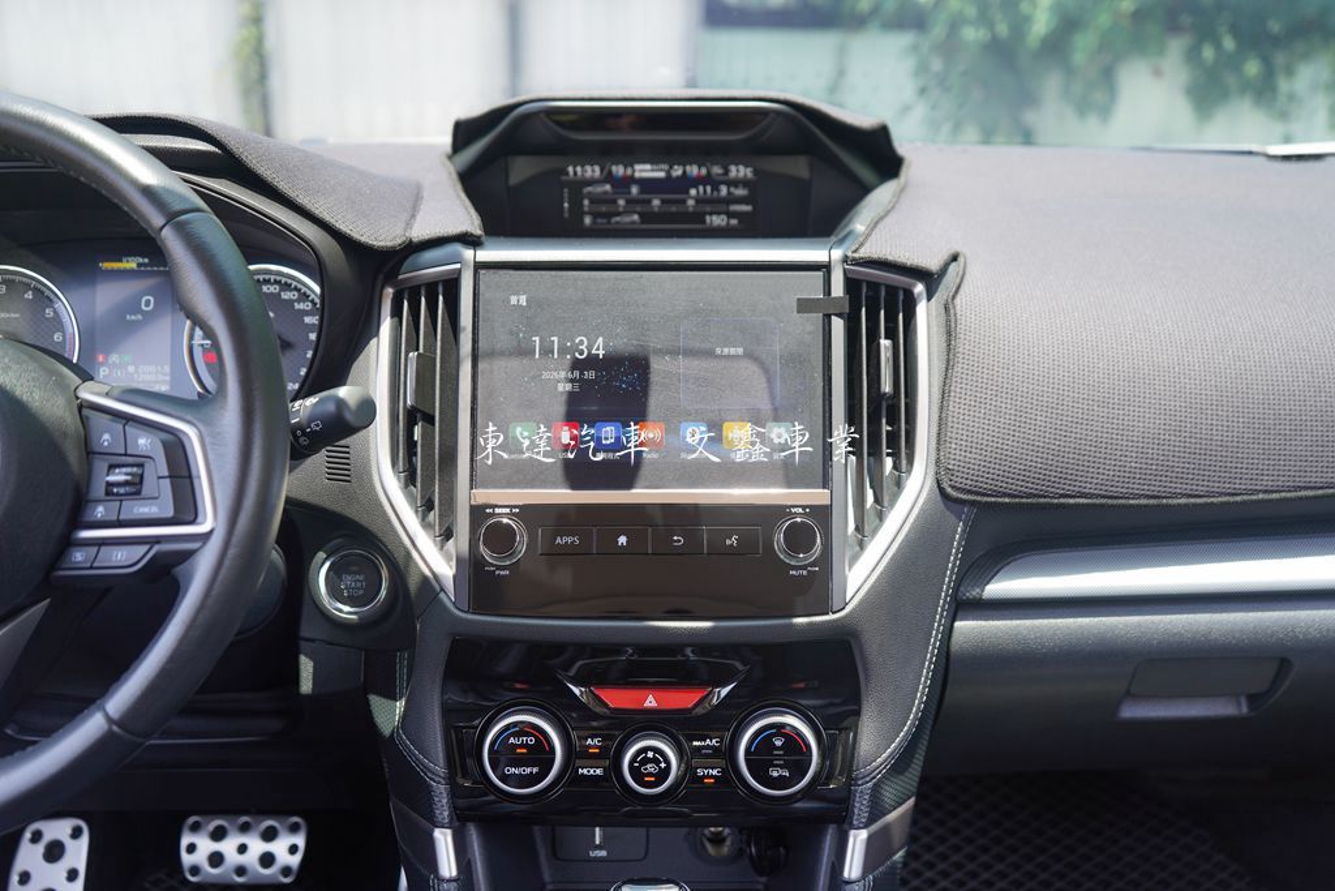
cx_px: 668
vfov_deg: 38.9
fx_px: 1261
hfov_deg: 55.8
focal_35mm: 34
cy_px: 446
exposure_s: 1/40
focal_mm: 34
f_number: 4
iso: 100
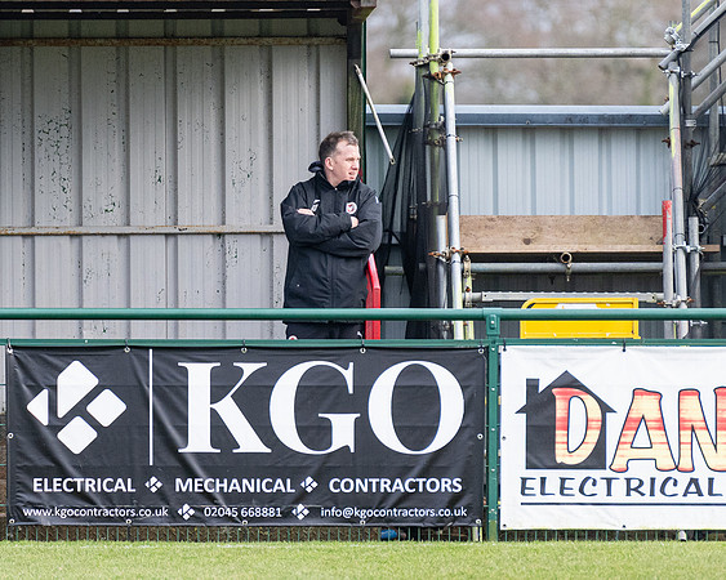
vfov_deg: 2.4
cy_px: 292
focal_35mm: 639
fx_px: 13735
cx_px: 304
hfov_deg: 3.0
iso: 800
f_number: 4
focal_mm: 280
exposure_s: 1/1250
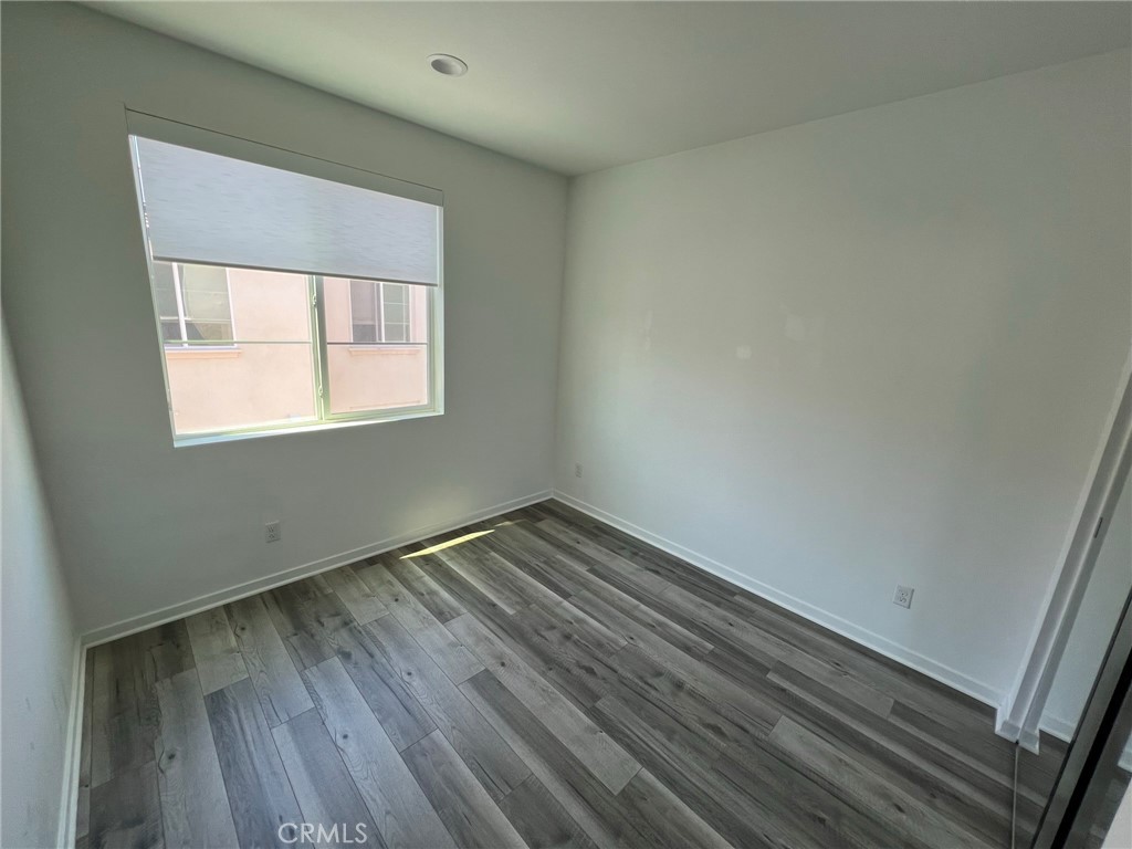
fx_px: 425
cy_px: 424
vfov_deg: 89.9
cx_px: 566
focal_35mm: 13
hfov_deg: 106.2
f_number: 1.8
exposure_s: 1/99
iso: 50
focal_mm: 1.57
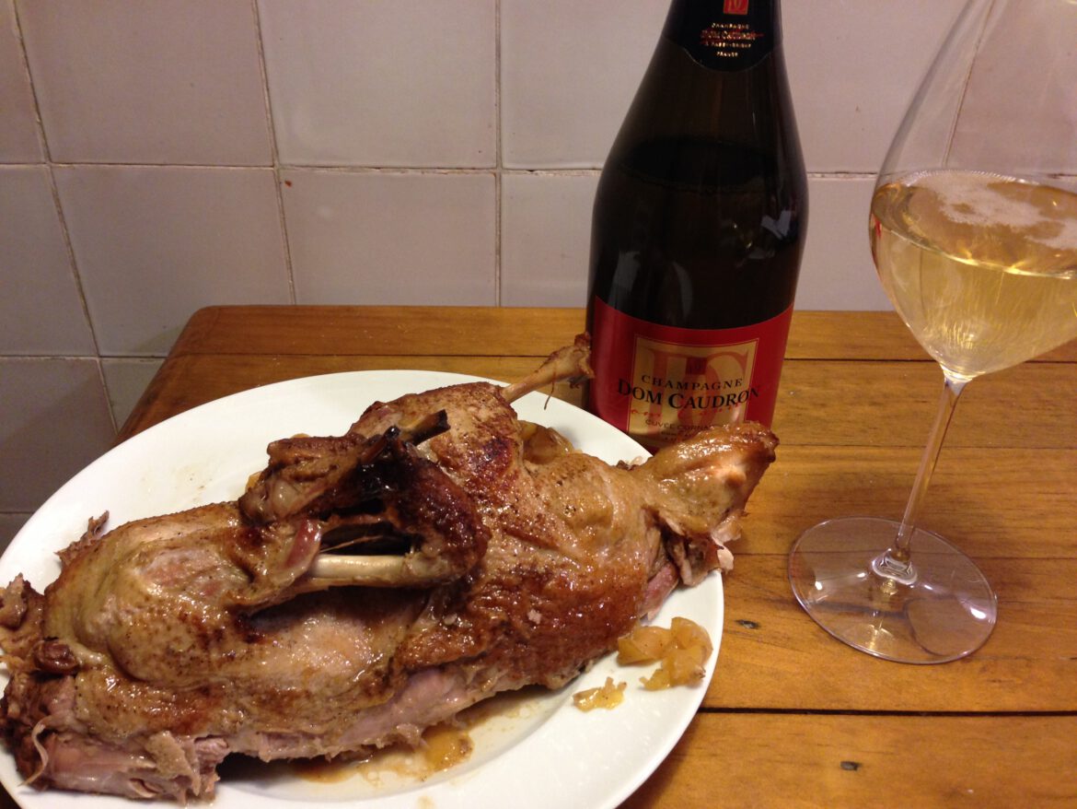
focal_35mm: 33
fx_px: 1027
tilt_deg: -34.1
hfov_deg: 55.3
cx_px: 538
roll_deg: -0.3
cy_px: 404
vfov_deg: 43.0
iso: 125
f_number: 2.4
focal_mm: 4.12
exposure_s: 1/20
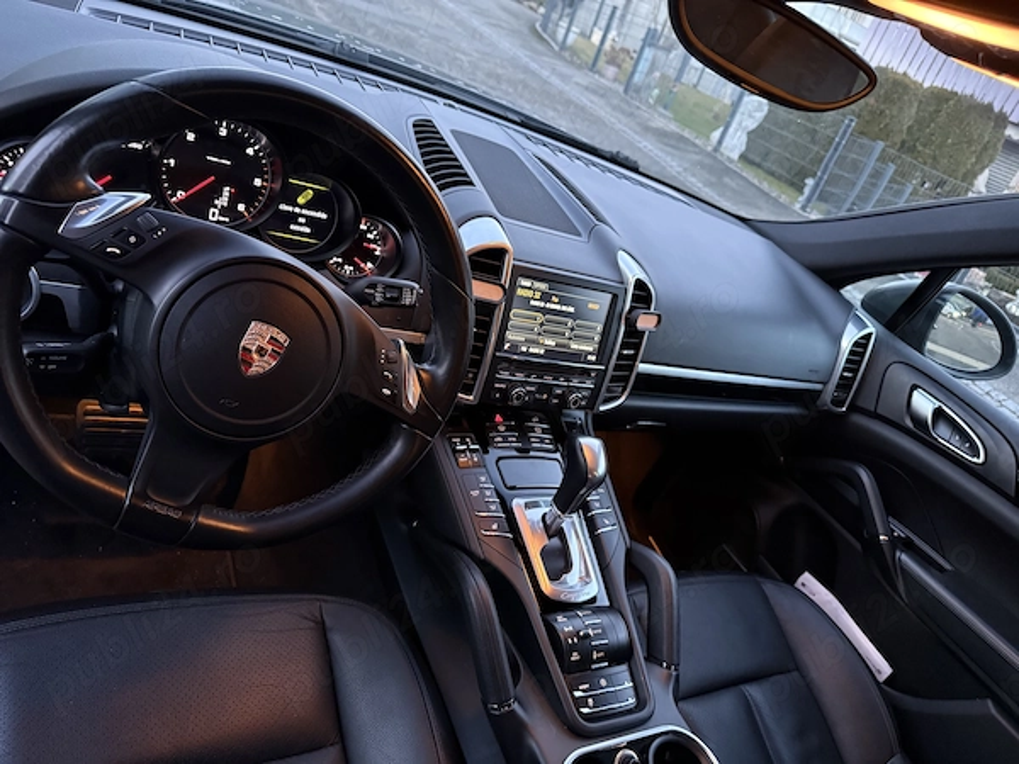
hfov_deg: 71.6
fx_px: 706
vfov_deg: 56.8
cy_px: 382
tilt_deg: -27.1
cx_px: 510
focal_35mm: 24
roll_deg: -20.9
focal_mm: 6.76
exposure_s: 1/37
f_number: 1.78
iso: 1000
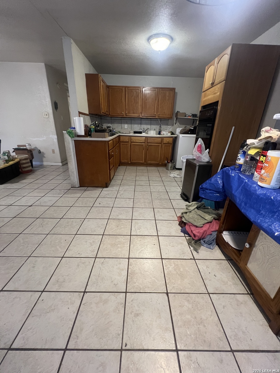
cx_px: 140
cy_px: 186
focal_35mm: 13
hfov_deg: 89.9
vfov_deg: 106.2
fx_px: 140
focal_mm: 1.57
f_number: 1.8
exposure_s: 1/60
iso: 400
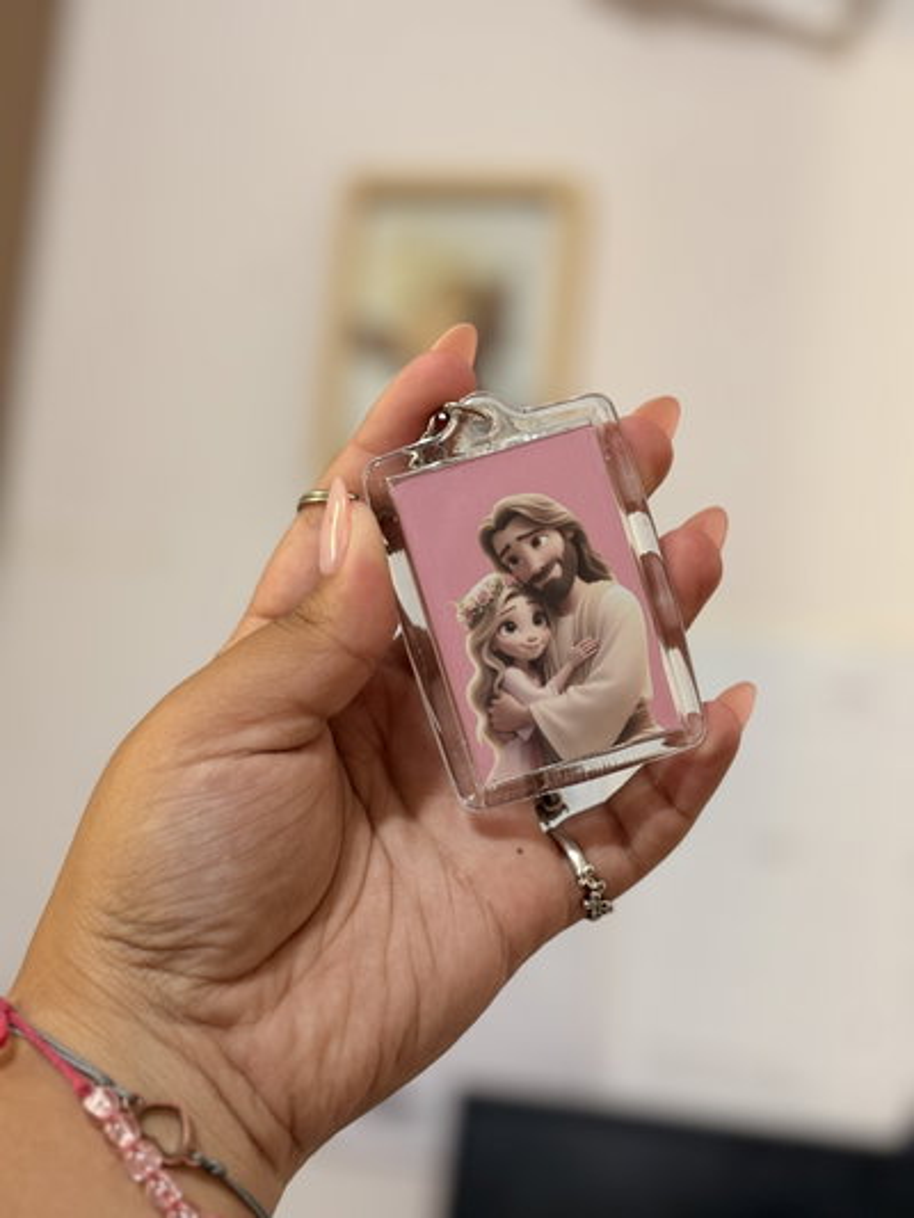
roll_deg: -6.3
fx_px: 1830
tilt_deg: +7.6
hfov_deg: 28.0
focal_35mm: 52
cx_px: 457
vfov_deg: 36.8
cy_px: 609
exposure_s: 1/33
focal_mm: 5.96
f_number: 1.6
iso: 100
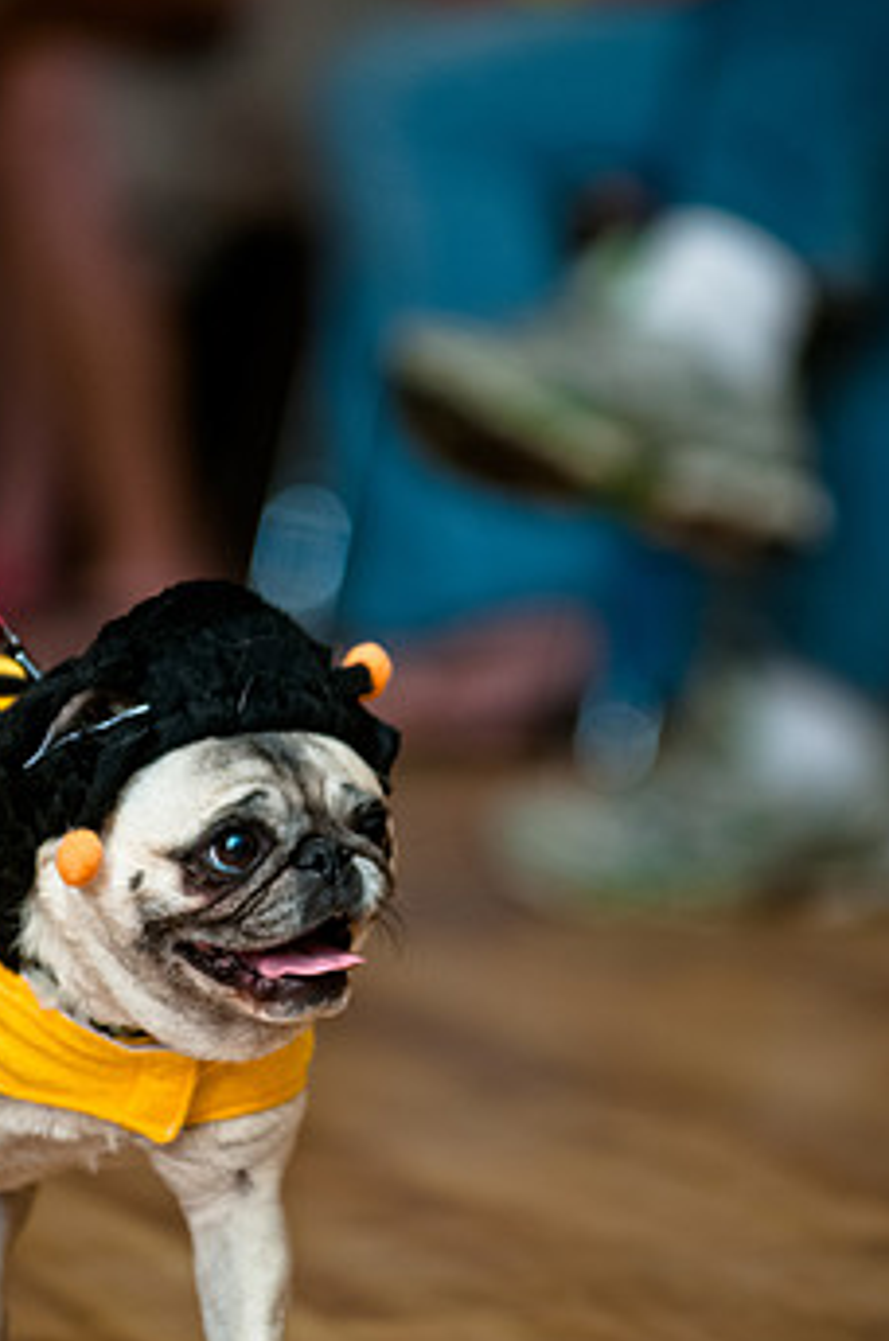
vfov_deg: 5.3
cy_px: 737
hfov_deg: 3.5
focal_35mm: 393
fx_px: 14615
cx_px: 400
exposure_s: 1/200
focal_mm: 200
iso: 200
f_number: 2.8
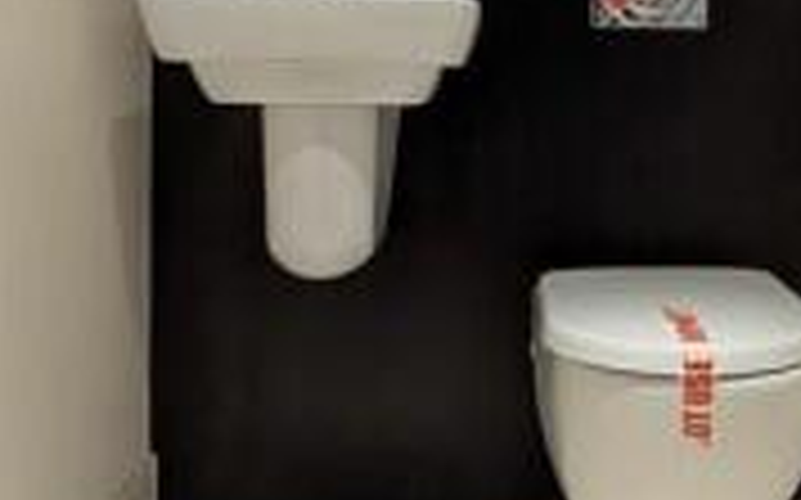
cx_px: 634
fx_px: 982
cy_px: 92
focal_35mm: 45
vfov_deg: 27.9
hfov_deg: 42.5
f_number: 2.2
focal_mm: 1.95
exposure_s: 1/50
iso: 675
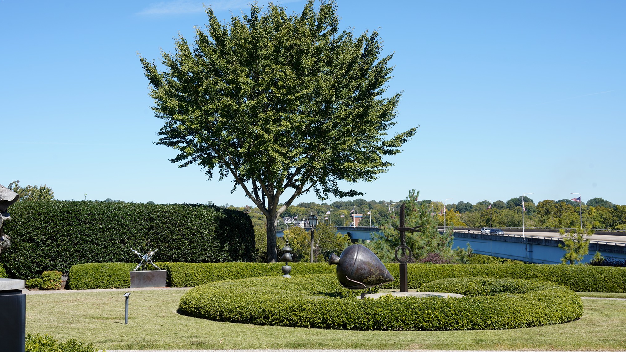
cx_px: 313
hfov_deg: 48.4
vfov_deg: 28.3
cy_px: 188
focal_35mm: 42
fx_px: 697
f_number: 11
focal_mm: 40
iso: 100
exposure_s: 1/100
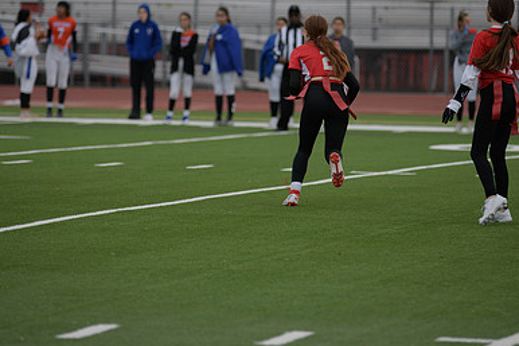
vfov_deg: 5.5
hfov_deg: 8.3
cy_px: 99
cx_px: 260
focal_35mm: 248
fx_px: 3574
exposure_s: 1/200
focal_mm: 165
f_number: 2.8
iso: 180
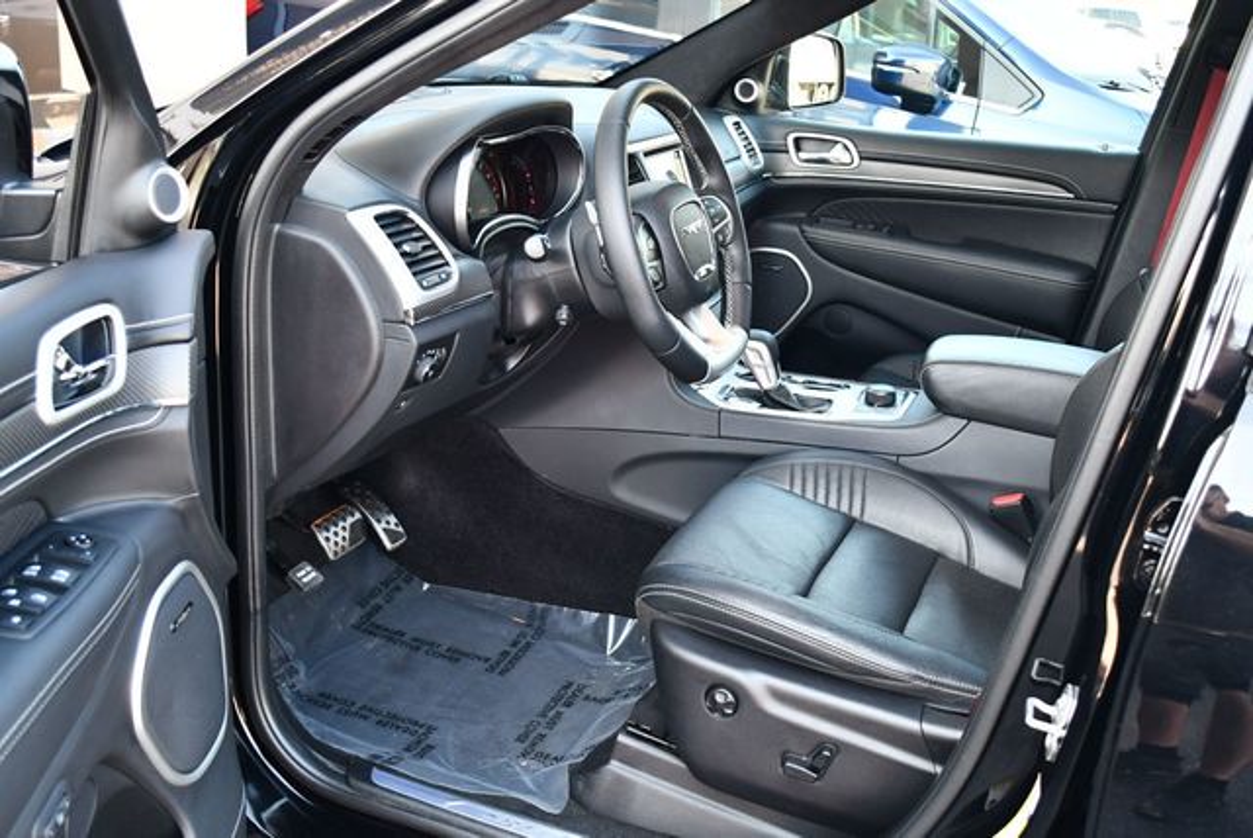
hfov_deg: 53.1
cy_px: 419
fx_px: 1254
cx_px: 626
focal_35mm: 36
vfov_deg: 36.9
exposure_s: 1/160
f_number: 3.5
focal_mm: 18
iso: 800
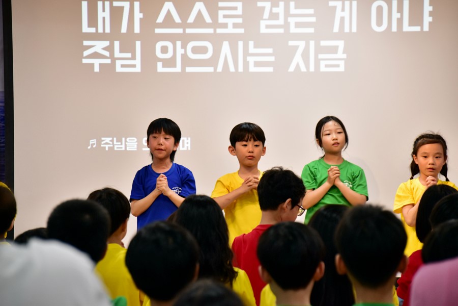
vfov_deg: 6.1
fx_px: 2862
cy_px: 153
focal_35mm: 225
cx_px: 229
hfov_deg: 9.1
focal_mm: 150
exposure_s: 1/50
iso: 800
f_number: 6
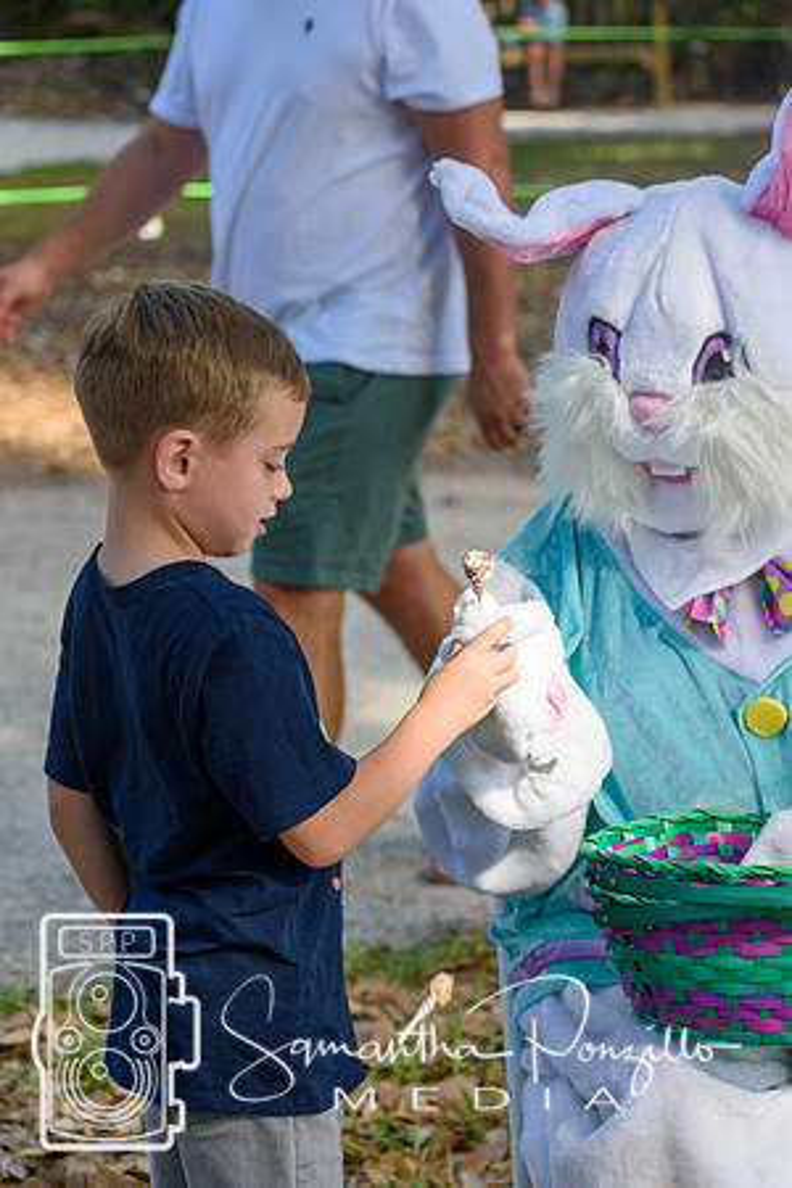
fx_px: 3861
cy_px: 594
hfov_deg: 11.7
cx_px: 396
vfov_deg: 17.5
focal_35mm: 117
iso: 400
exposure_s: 1/400
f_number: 5
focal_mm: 78
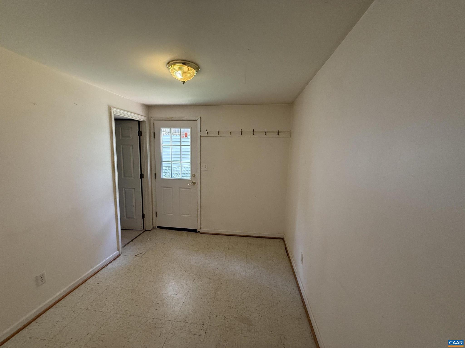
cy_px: 174
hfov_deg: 102.1
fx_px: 188
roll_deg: -1.5
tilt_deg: -7.5
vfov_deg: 85.7
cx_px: 232
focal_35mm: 14
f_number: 2.2
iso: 320
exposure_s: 1/120
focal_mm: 2.22
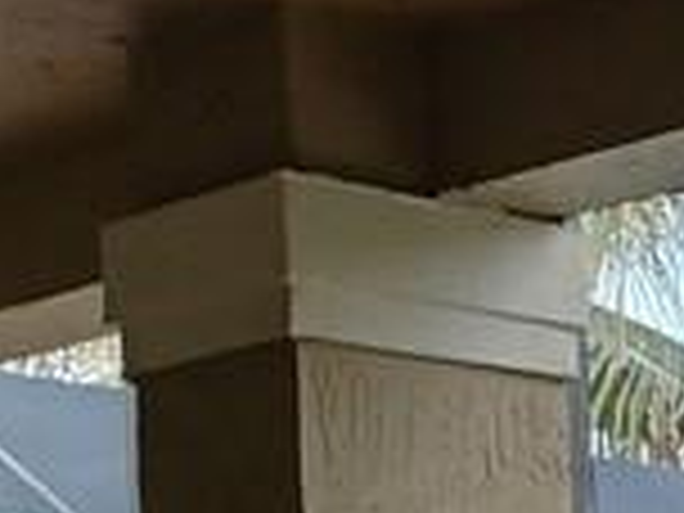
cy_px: 1062
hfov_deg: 10.2
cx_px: 1638
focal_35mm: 168
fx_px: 3320
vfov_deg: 8.3
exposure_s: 1/101
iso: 32
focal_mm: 4.6
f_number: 1.8
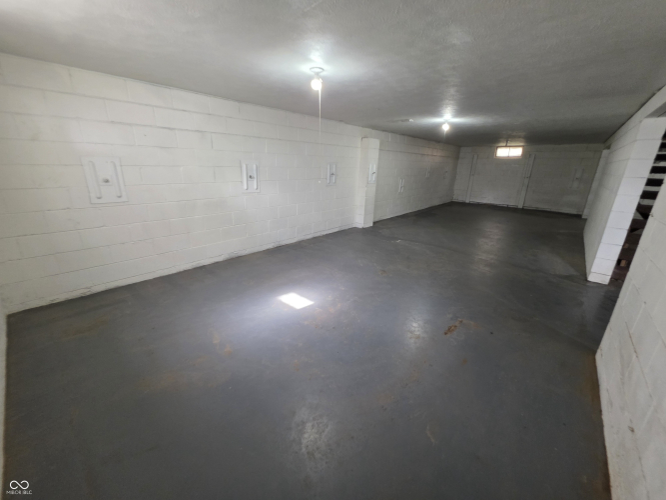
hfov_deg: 106.2
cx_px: 333
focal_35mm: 13
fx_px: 250
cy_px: 250
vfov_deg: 89.9
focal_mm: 2.2
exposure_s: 1/60
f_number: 1.9
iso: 400
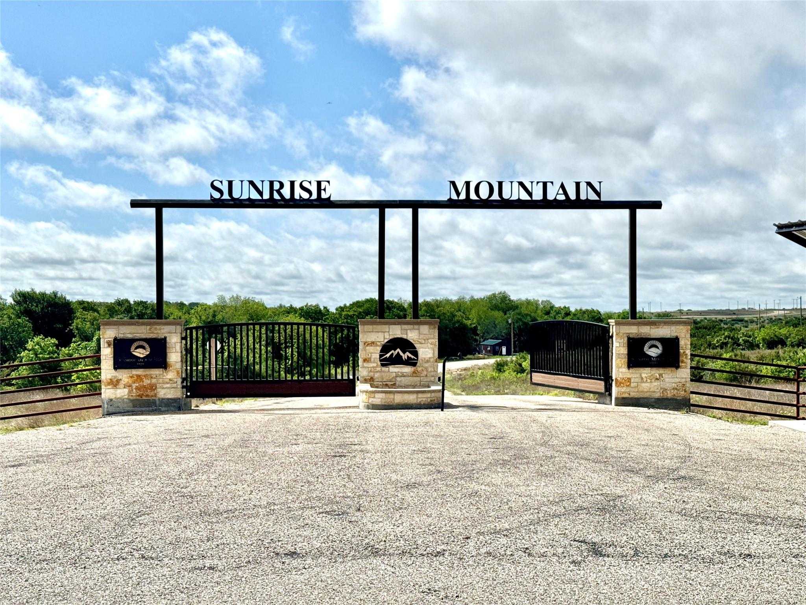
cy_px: 302
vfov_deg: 30.3
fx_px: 1118
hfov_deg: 39.7
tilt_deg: -1.2
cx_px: 403
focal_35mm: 48
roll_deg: -0.2
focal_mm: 6.76
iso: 64
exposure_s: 1/10526
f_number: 1.78
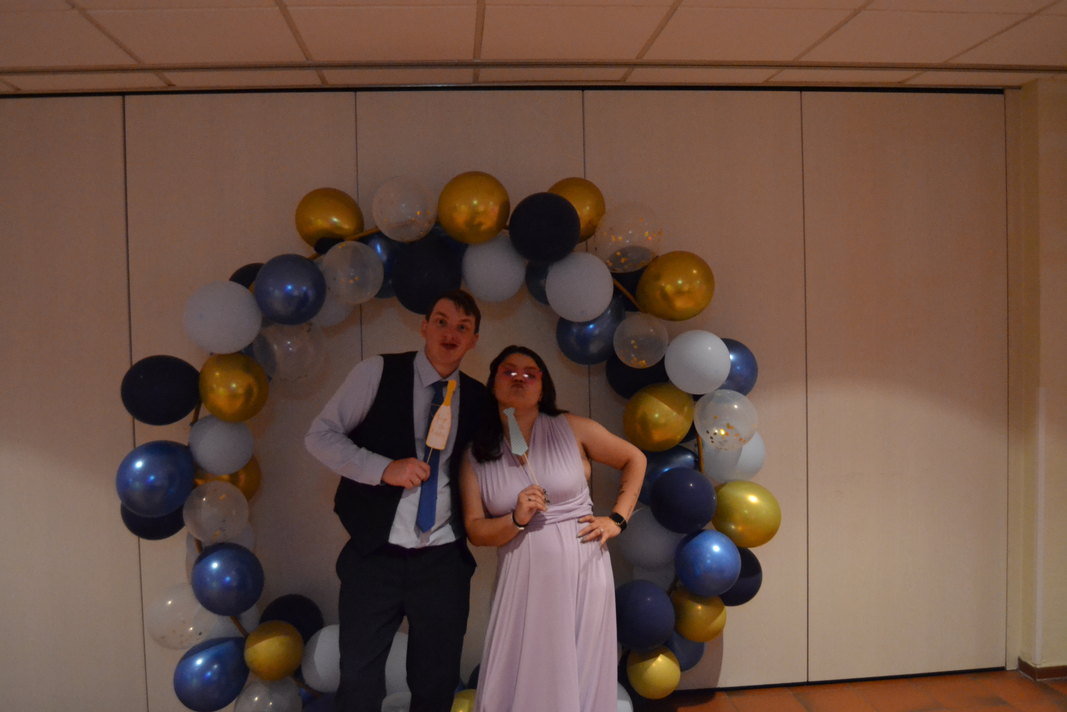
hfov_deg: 61.9
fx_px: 889
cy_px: 356
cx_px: 534
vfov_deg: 43.6
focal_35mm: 30
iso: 3200
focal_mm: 20
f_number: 3.5
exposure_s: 1/50
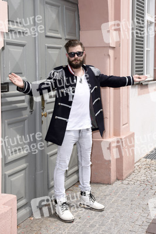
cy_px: 117
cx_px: 78
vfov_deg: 38.9
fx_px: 332
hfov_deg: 26.4
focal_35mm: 51
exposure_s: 1/160
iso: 100
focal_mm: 34
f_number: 6.3
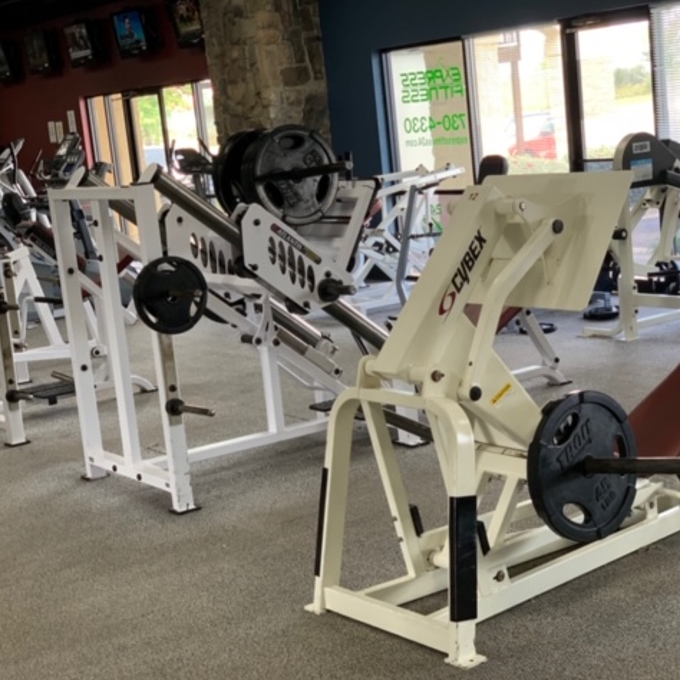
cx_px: 389
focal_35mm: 62
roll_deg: +5.3
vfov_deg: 27.7
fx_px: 1378
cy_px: 343
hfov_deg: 27.7
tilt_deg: -9.5
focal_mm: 6
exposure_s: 1/60
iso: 100
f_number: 2.4
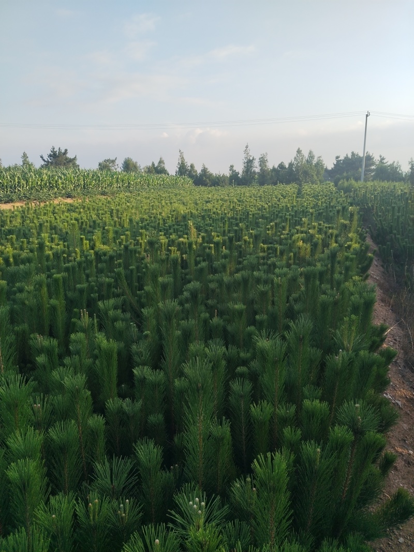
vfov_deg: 67.3
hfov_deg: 53.1
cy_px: 276
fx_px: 415
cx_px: 207
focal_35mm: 26
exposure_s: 1/528
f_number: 1.8
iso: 100
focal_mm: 4.75
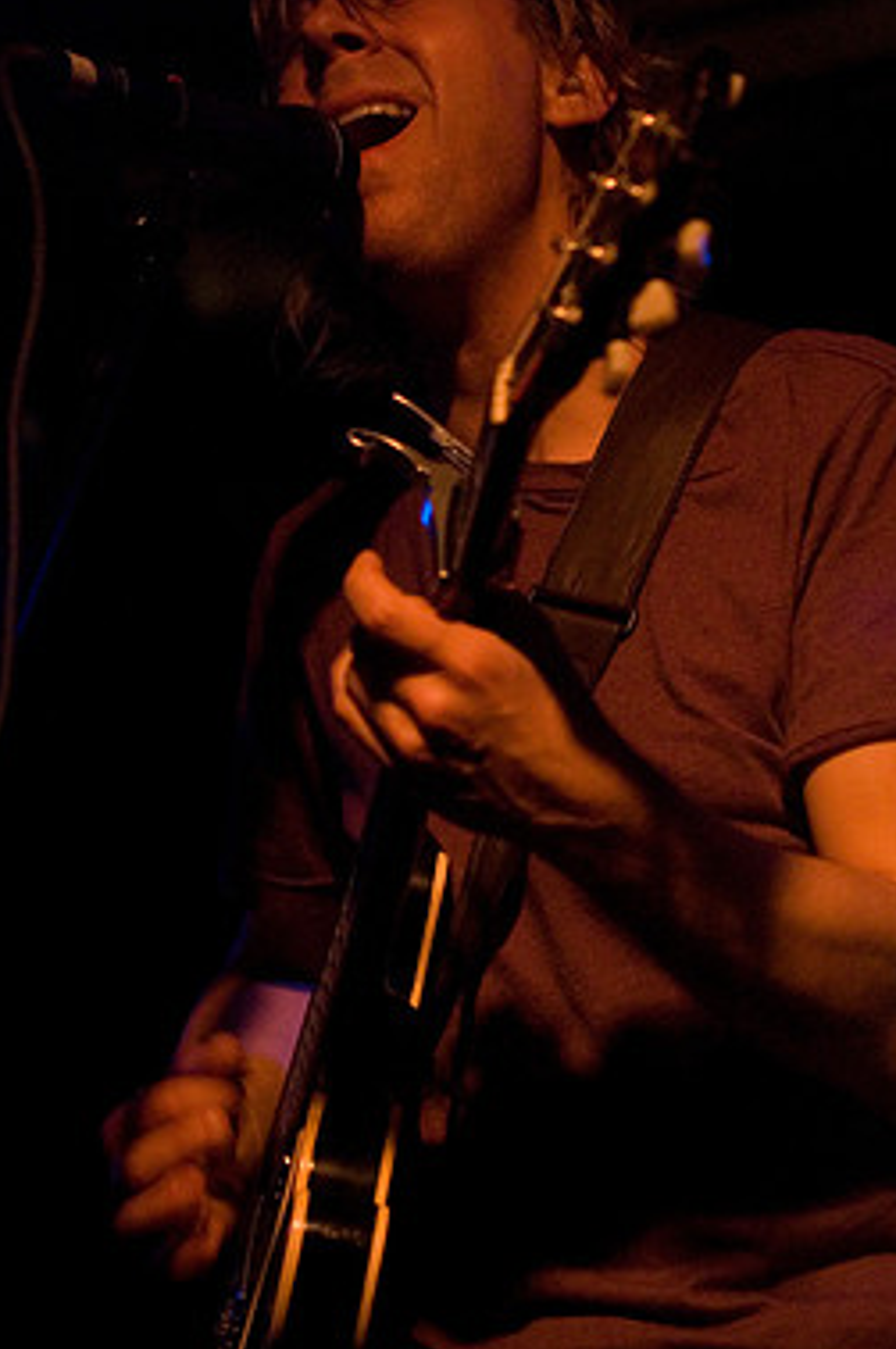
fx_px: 4679
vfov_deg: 16.4
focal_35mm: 125
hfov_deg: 10.9
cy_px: 600
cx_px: 409
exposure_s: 1/50
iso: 1600
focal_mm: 70
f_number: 2.8
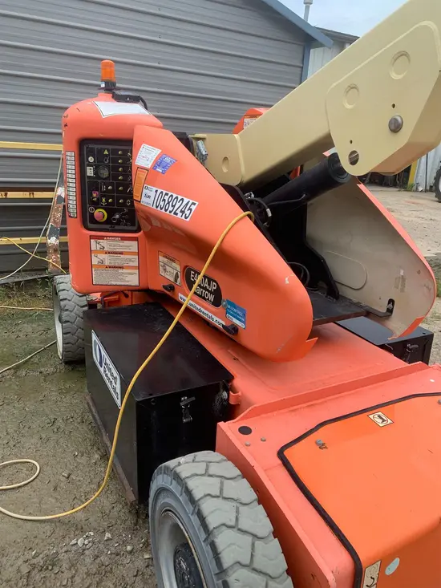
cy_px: 294
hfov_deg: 53.1
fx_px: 442
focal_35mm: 26
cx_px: 220
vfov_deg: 67.3
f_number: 1.8
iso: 25
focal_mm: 4.25
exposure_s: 1/295
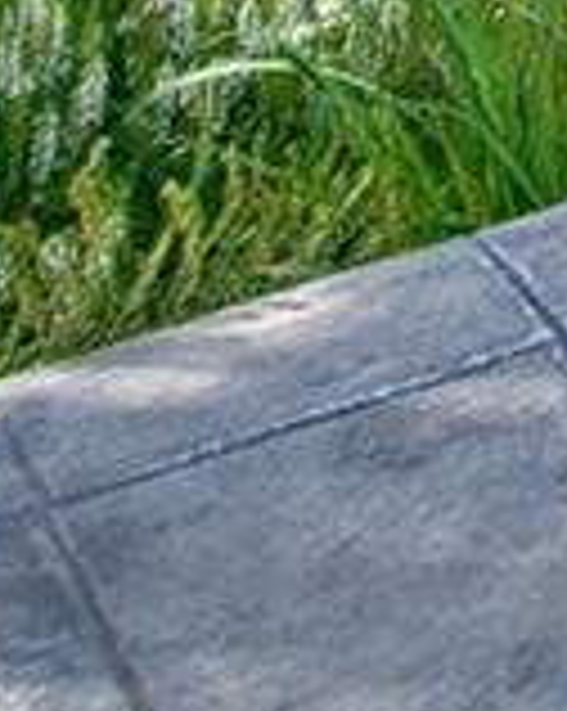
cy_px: -1323
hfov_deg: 7.4
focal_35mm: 152
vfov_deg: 10.0
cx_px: 2241
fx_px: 3195
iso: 500
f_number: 5.6
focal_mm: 16
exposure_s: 1/640
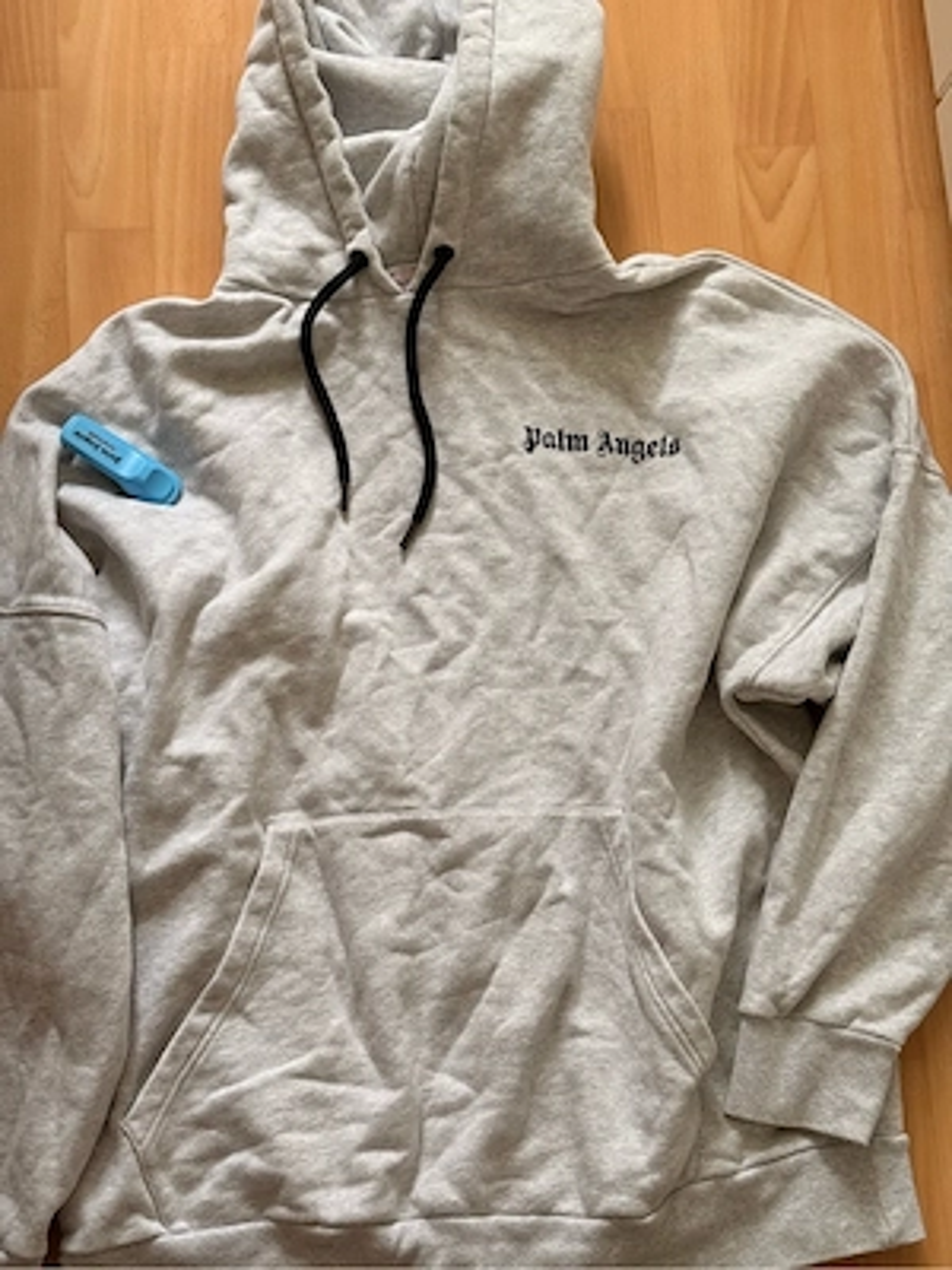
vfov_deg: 39.7
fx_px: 1760
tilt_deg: -77.4
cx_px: 476
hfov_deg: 30.3
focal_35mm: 48
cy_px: 635
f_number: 1.78
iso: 80
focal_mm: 6.76
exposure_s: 1/121
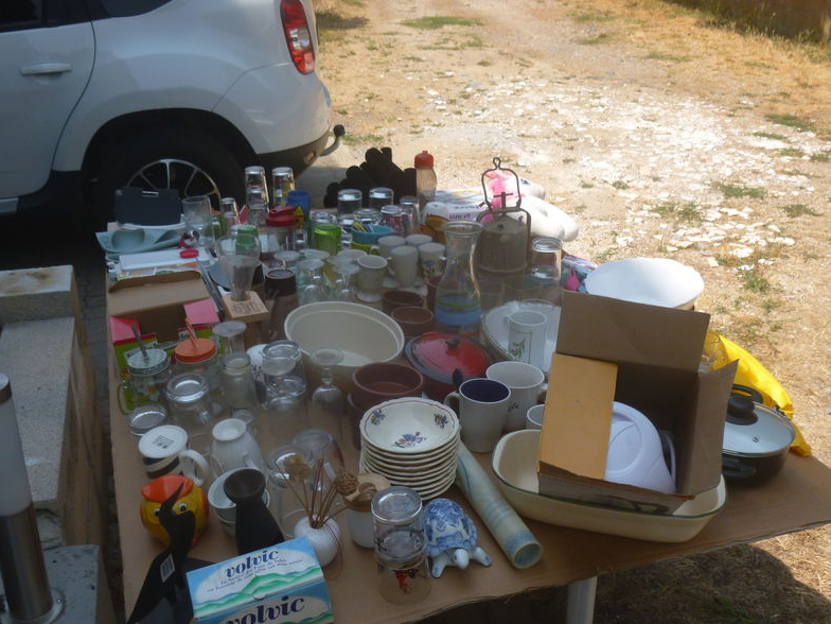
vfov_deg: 38.5
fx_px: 888
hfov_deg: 50.1
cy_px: 374
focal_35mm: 37
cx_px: 384
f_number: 3.3
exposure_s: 1/500
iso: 100
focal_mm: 5.2
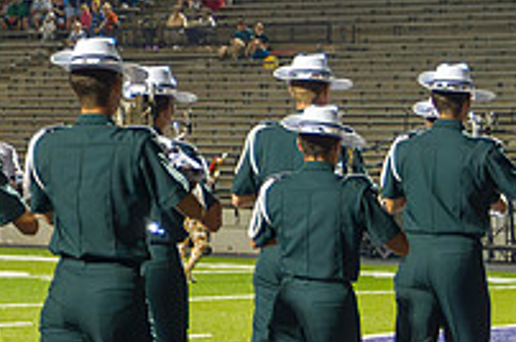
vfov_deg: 7.4
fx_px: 2633
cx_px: -317
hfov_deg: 10.7
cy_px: 197
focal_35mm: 184
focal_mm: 52
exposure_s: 1/160
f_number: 4.8
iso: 2800
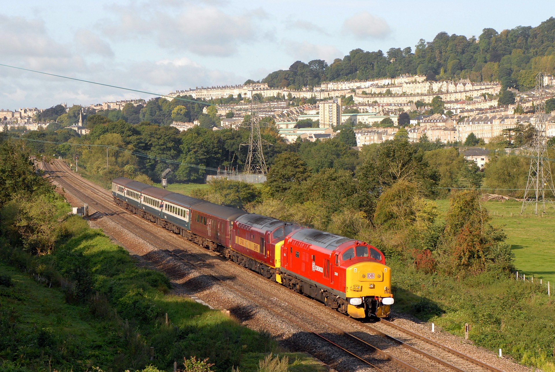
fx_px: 1505
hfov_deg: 20.9
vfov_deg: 14.1
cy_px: 186
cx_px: 278
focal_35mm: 98
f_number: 5.6
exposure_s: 1/1000
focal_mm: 65
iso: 400
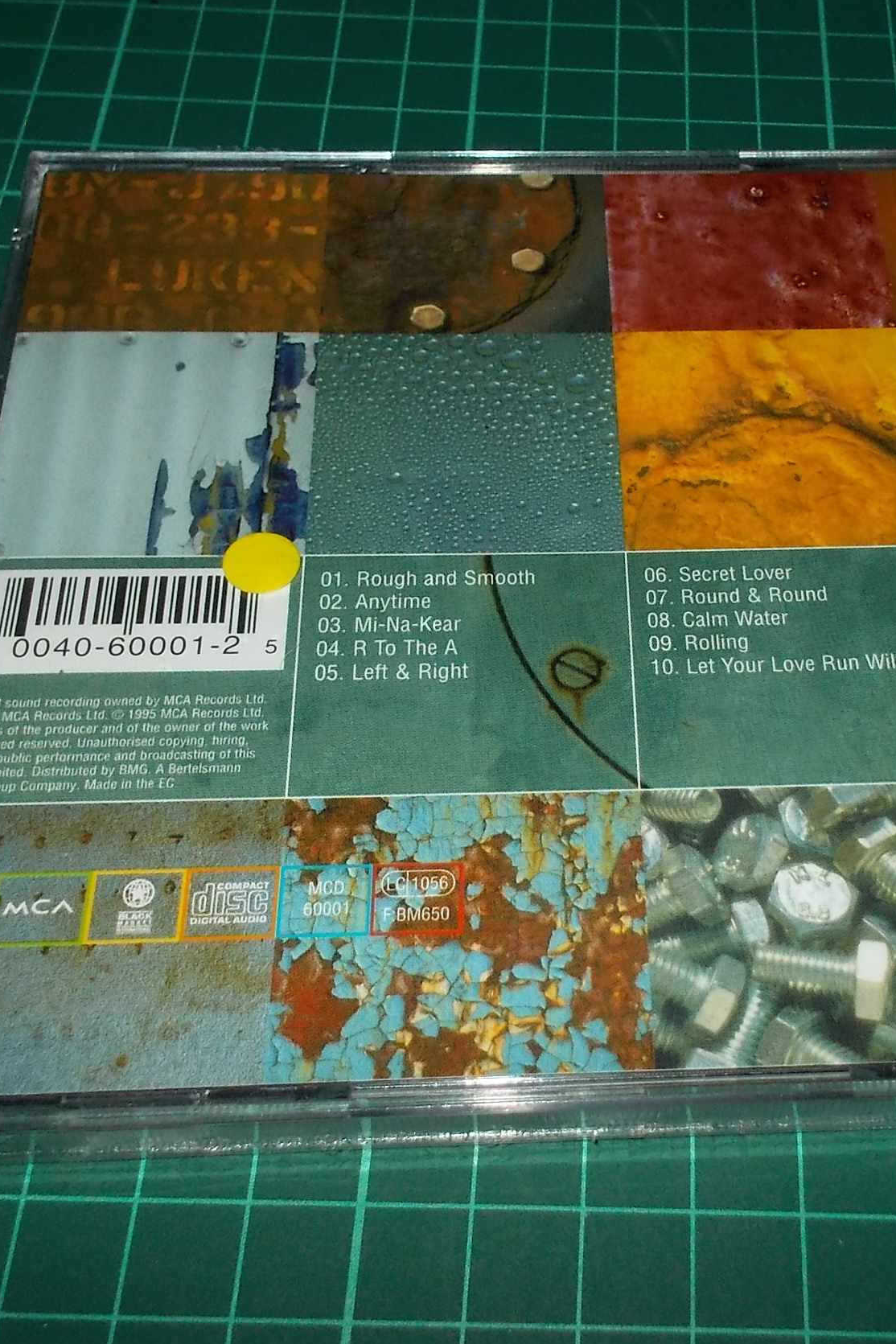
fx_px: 1531
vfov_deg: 47.4
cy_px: 683
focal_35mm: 41
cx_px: 635
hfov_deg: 32.2
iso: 200
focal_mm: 4.1
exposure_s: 1/30
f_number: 3.3
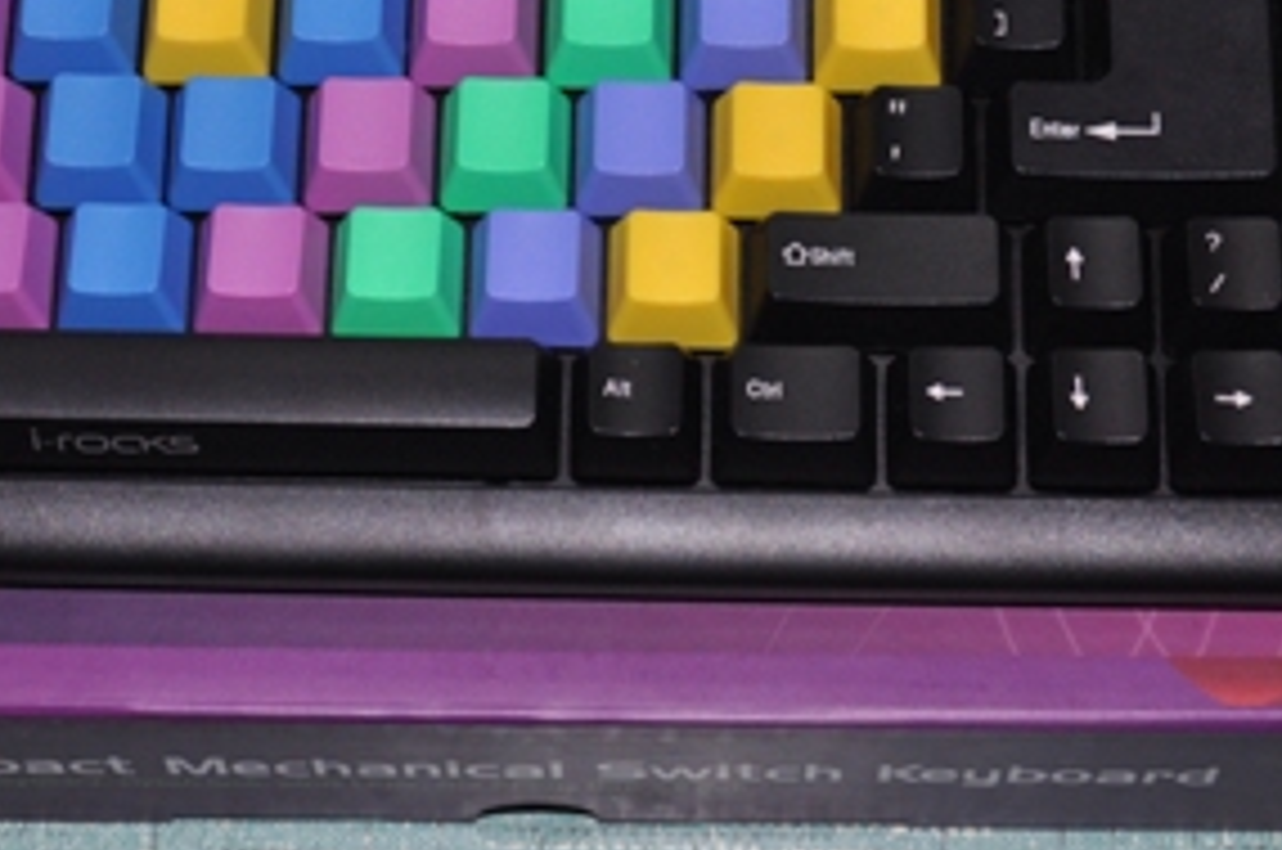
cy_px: 115
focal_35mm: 101
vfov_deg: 13.4
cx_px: 553
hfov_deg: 20.2
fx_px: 3591
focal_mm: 30
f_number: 4.2
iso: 640
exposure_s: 1/60
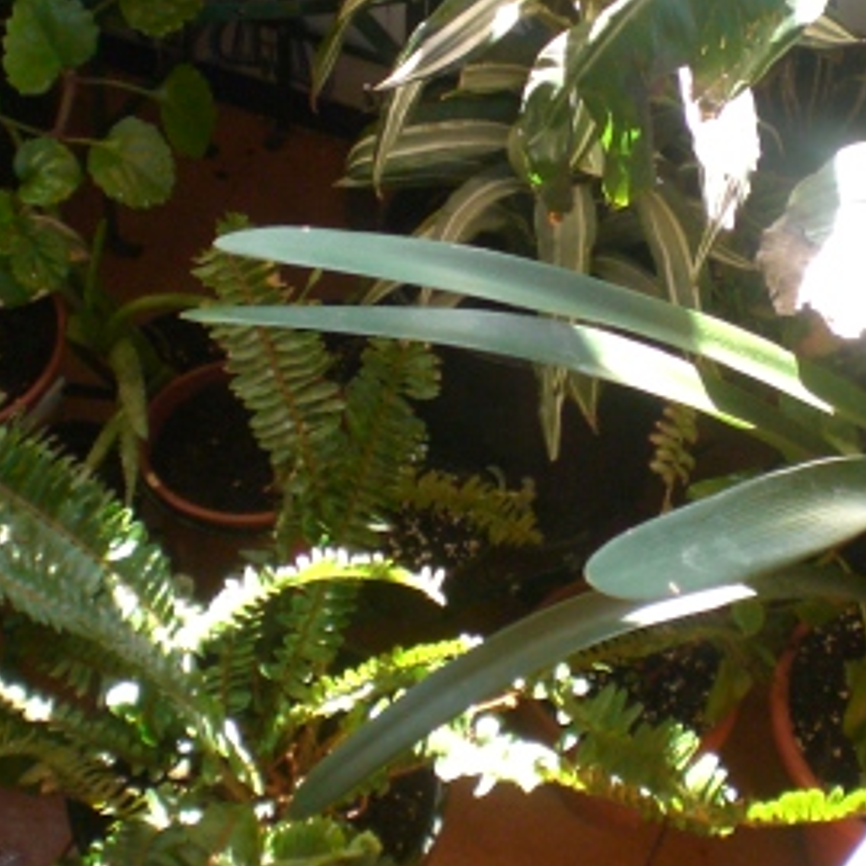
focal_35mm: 80
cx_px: 637
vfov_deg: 21.6
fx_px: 2264
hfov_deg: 21.5
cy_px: 274
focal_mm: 6.3
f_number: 3.1
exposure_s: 1/125
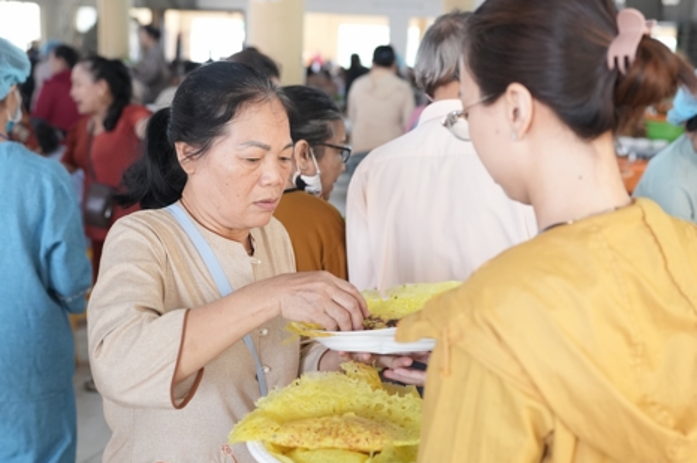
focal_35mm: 53
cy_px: 271
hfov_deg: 37.4
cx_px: 413
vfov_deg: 25.4
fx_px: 1025
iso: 2500
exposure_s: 1/200
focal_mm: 38
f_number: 2.8
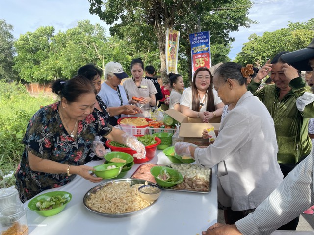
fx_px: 236
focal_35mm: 26
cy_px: 118
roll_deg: +1.9
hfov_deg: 67.3
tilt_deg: -7.2
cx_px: 157
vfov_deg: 53.1
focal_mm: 4.2
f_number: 1.6
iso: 32
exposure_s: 1/711
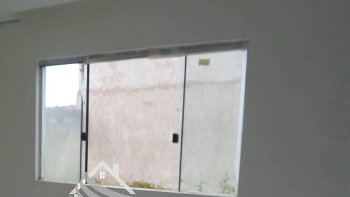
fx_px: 399
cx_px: 102
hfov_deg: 46.2
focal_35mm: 43
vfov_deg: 26.1
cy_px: 203
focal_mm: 4.5
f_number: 2.5
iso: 80
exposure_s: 1/45
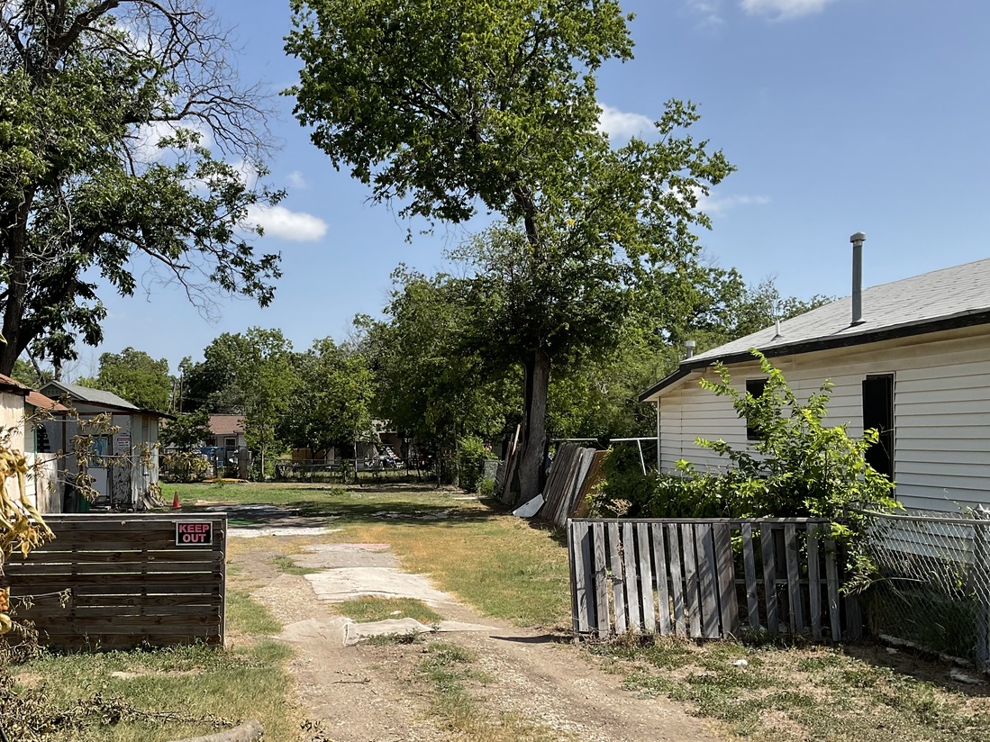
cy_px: 418
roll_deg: +0.8
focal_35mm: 38
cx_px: 348
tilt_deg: +1.1
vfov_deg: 37.7
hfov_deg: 48.3
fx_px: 1087
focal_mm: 3
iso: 16
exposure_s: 1/1675
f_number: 1.8
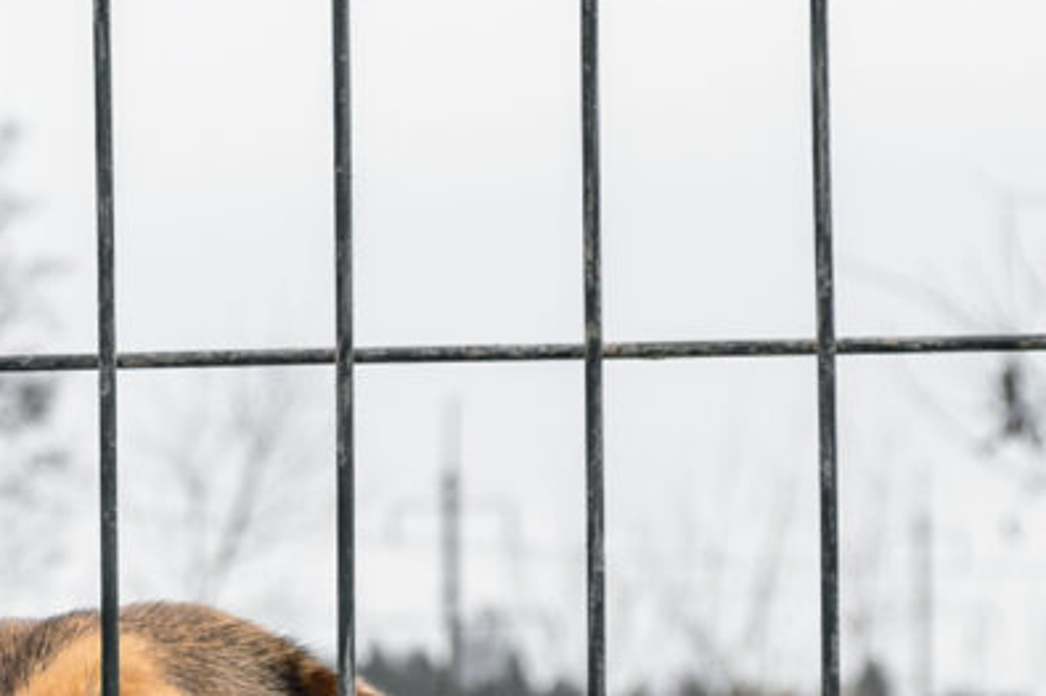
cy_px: 943
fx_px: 5460
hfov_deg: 9.1
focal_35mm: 188
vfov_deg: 7.2
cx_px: -1962
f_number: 5.6
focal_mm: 29
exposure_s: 1/100
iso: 200
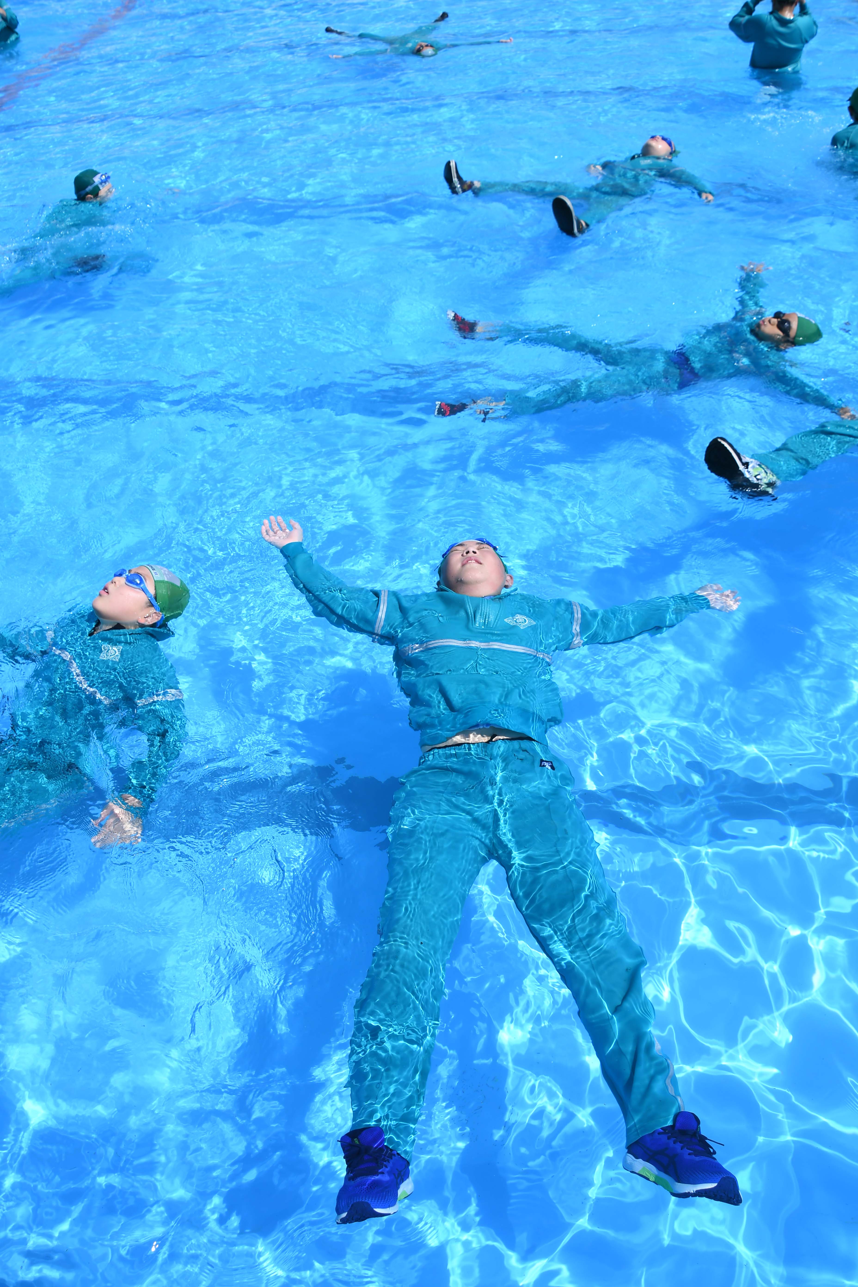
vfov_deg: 60.3
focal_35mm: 31
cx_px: 429
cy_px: 644
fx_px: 1108
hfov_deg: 42.3
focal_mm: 21
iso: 100
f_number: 7.1
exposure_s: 1/640
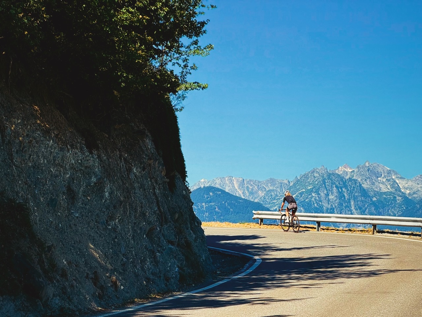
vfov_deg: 14.8
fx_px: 1220
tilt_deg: +7.7
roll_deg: -0.6
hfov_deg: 19.6
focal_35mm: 100
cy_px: 158
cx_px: 211
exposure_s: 1/638
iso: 32
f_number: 2.8
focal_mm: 16.89
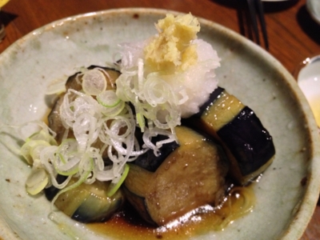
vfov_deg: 40.7
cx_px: 160
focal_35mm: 35
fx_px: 324
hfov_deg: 52.6
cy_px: 120
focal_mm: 4.28
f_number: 2.4
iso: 500
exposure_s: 1/15
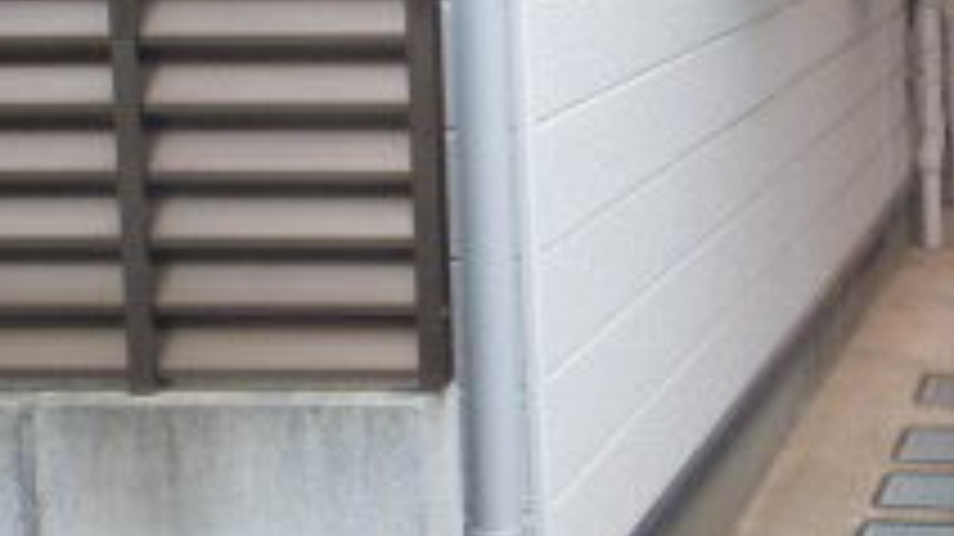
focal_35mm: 79
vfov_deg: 15.0
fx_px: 1997
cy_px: -18
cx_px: 1098
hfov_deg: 24.7
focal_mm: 4.3
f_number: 6.3
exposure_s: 1/60
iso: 100
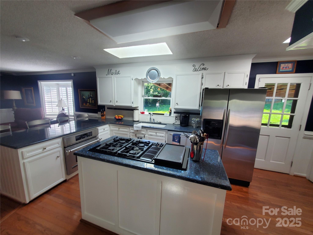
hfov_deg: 106.2
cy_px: 118
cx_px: 156
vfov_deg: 89.9
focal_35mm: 13
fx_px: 118
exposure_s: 1/60
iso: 64
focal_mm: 1.8
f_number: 2.2
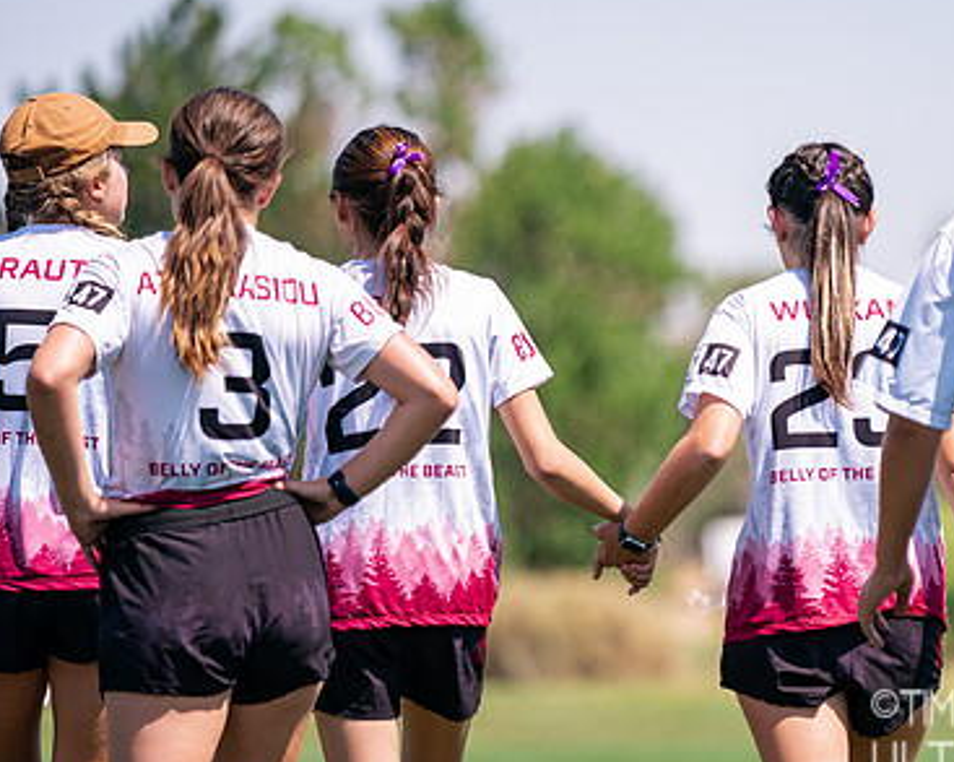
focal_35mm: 297
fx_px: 8379
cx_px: 707
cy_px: 339
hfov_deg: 6.5
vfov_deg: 5.2
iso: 320
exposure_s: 1/5000
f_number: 2.8
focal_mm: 200
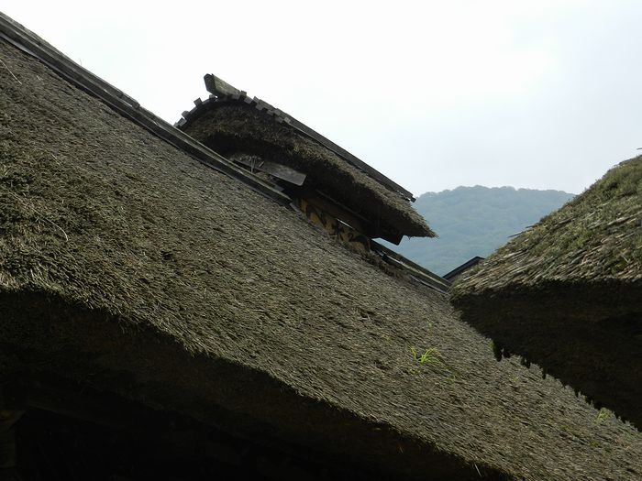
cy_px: 240
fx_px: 2133
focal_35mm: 115
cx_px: 321
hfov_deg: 17.1
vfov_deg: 12.9
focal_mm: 20.5
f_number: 4.8
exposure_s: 1/800
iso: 160
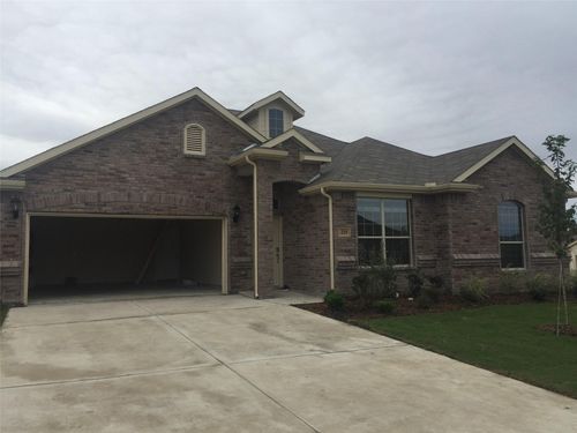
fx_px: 483
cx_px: 288
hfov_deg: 61.7
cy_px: 216
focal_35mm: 29
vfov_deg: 48.2
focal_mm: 4.15
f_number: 2.2
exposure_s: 1/3049
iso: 32
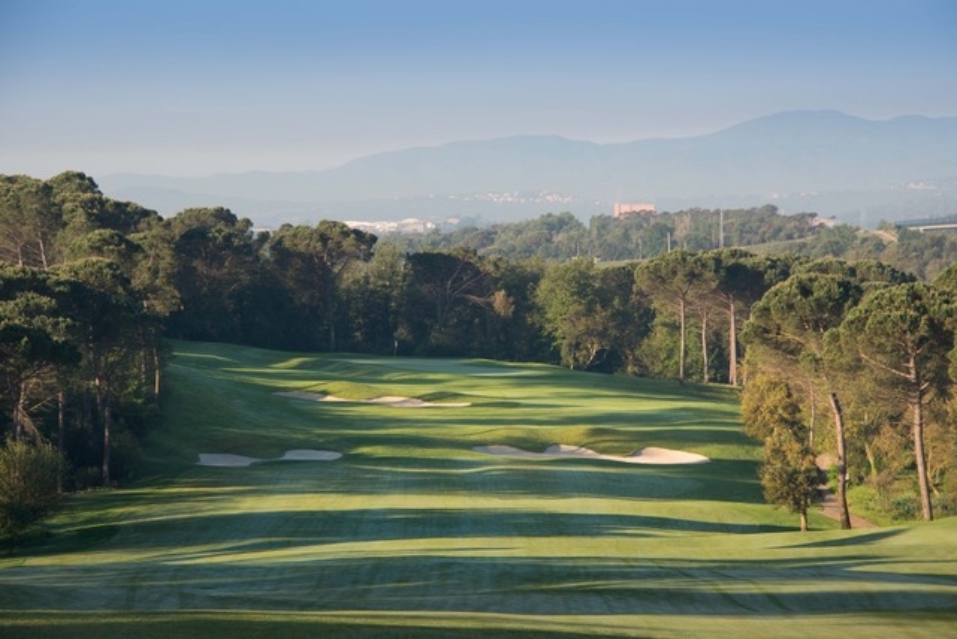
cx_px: 478
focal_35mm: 160
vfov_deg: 8.6
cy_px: 320
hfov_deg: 12.8
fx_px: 4254
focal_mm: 160
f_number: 9
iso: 320
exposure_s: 1/200
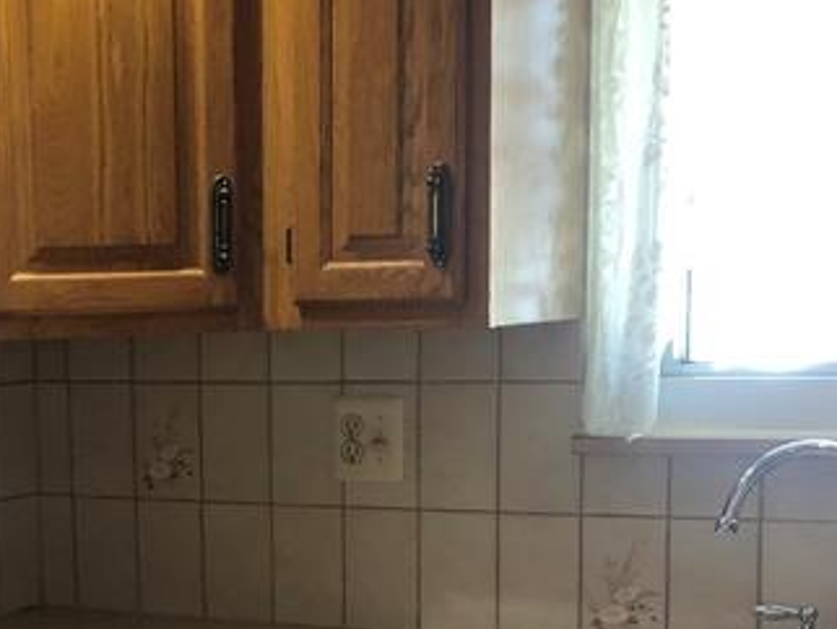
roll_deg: +1.3
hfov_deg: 21.6
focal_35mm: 89
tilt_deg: -11.0
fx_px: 2154
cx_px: 133
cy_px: 686
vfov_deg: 16.2
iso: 40
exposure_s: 1/20
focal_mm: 3.99
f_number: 1.8
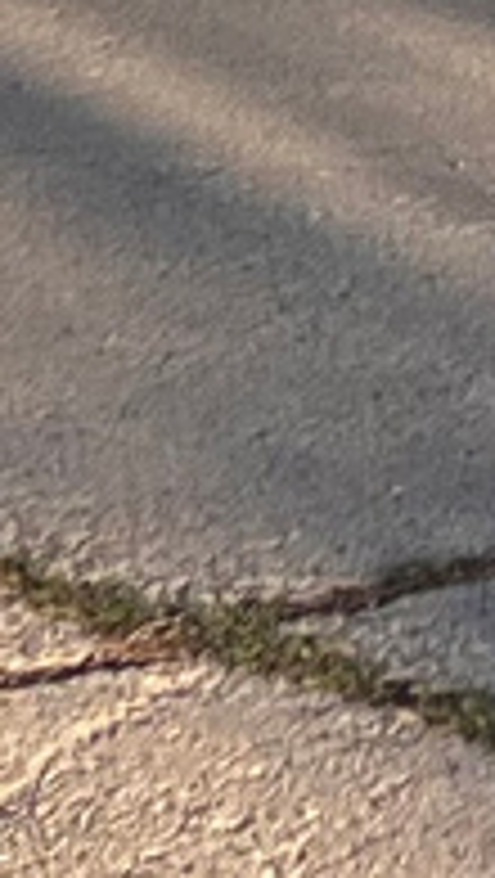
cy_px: -1603
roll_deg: -3.3
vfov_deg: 6.7
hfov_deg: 4.0
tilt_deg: +2.2
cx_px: 1512
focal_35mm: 297
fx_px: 6915
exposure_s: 1/2045
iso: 50
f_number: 1.5
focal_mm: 5.7
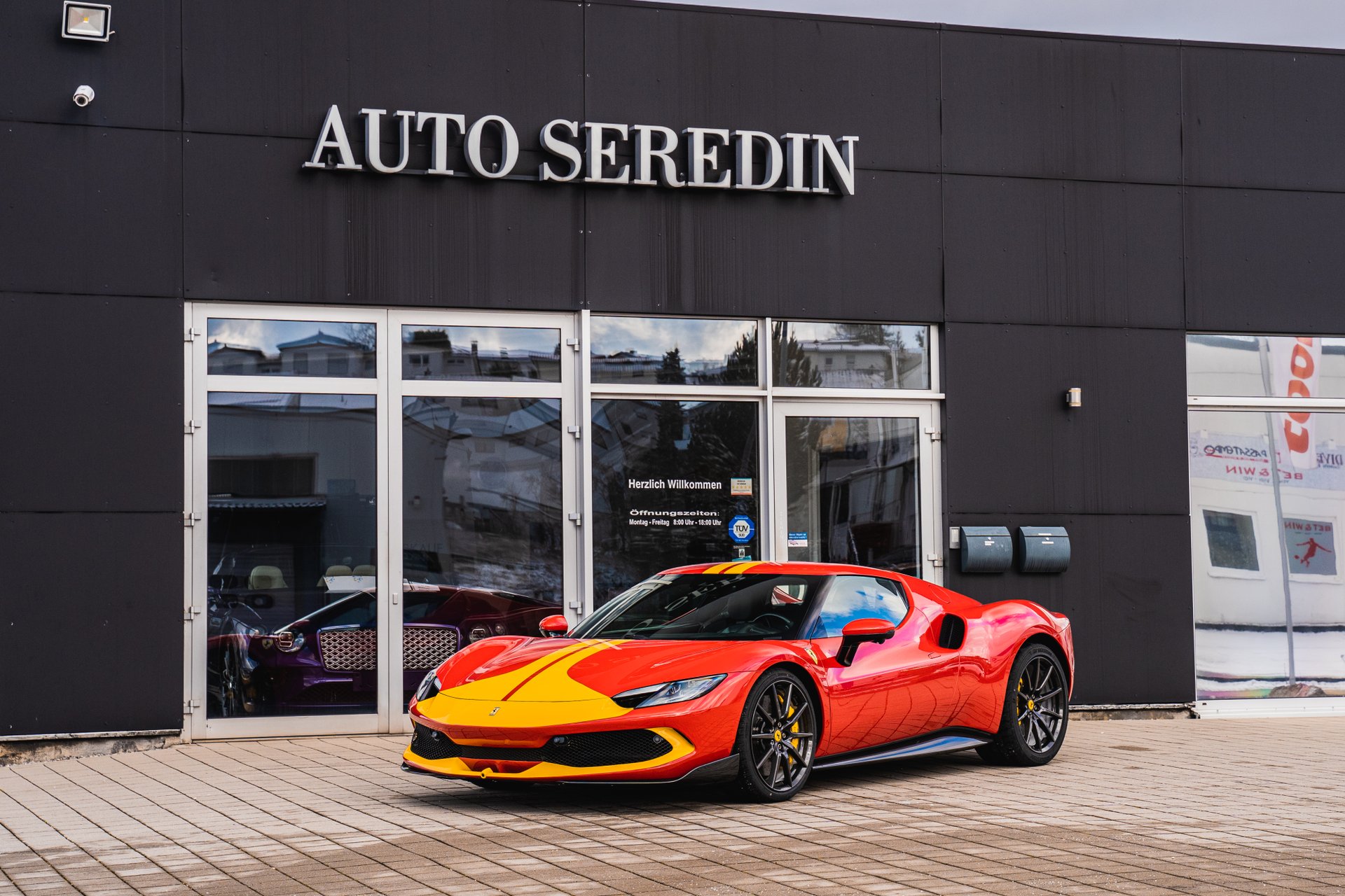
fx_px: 2204
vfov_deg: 23.0
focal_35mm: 59
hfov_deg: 33.9
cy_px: 448
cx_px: 672
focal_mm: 59
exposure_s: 1/400
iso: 1000
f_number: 5.6
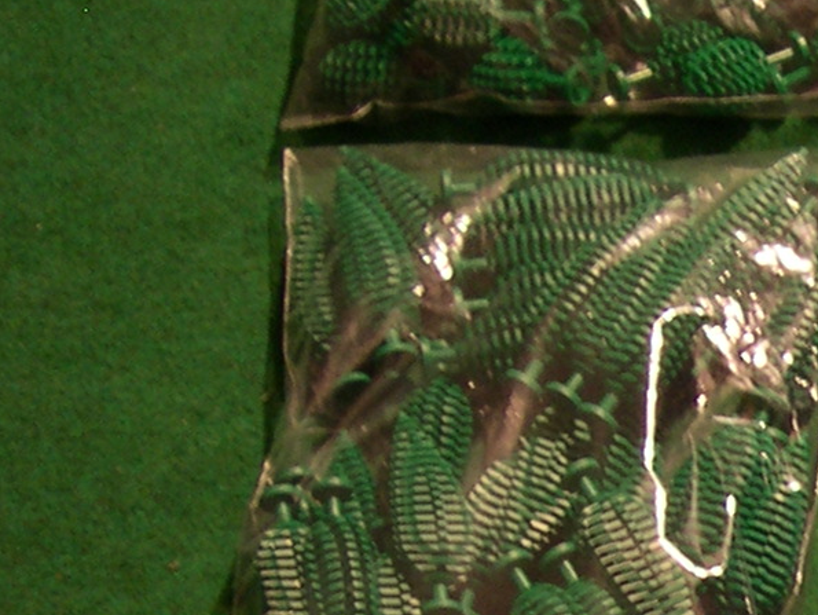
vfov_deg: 10.1
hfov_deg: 12.8
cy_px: 718
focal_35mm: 145
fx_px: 3429
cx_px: 1287
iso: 113
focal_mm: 8
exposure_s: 1/4.9
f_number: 2.8
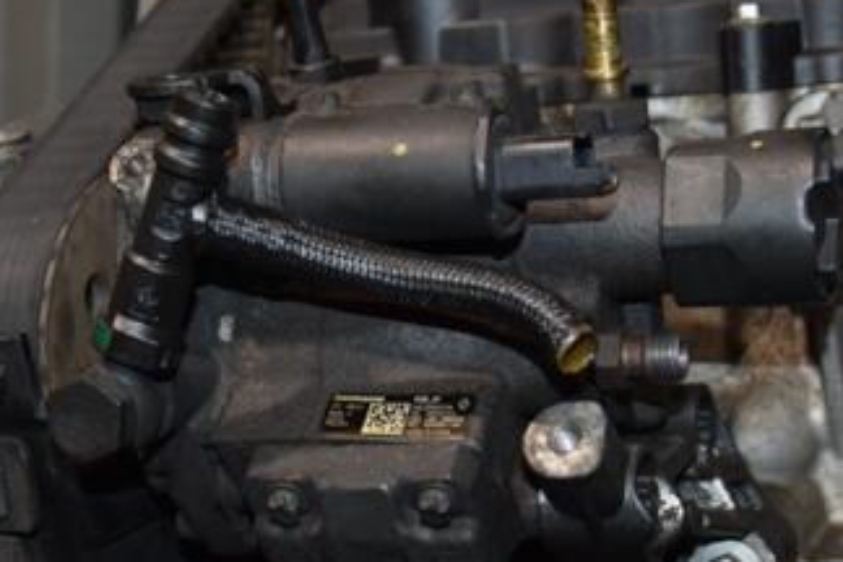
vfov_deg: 15.3
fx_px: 2084
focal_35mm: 89
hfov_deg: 22.9
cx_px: 440
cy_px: 364
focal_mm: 32
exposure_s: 1/60
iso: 800
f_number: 5
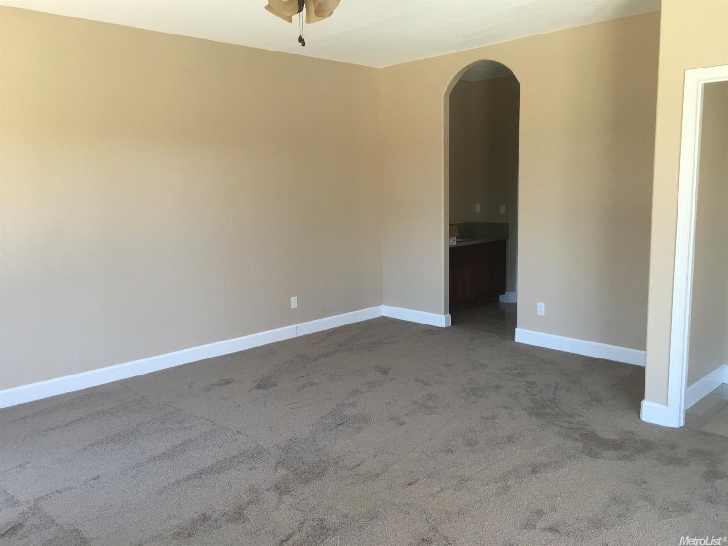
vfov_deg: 48.2
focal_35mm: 29
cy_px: 273
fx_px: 610
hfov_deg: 61.7
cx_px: 364
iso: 25
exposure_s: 1/15
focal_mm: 4.15
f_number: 2.2
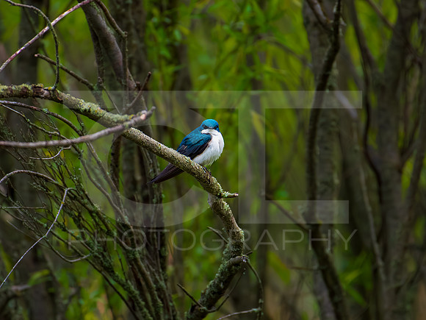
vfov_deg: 1.4
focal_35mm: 1045
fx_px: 12857
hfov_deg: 1.9
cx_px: 195
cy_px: 138
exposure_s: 1/2000
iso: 1000
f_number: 5.6
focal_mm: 500
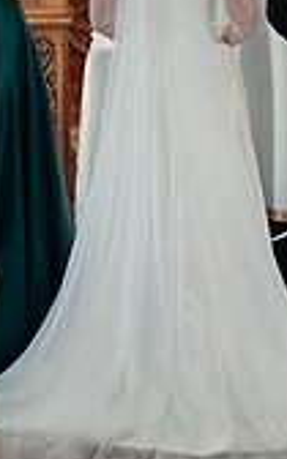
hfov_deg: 4.3
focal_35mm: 305
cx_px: 205
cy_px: 112
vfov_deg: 6.9
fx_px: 3817
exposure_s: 1/320
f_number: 2.2
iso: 1600
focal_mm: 85
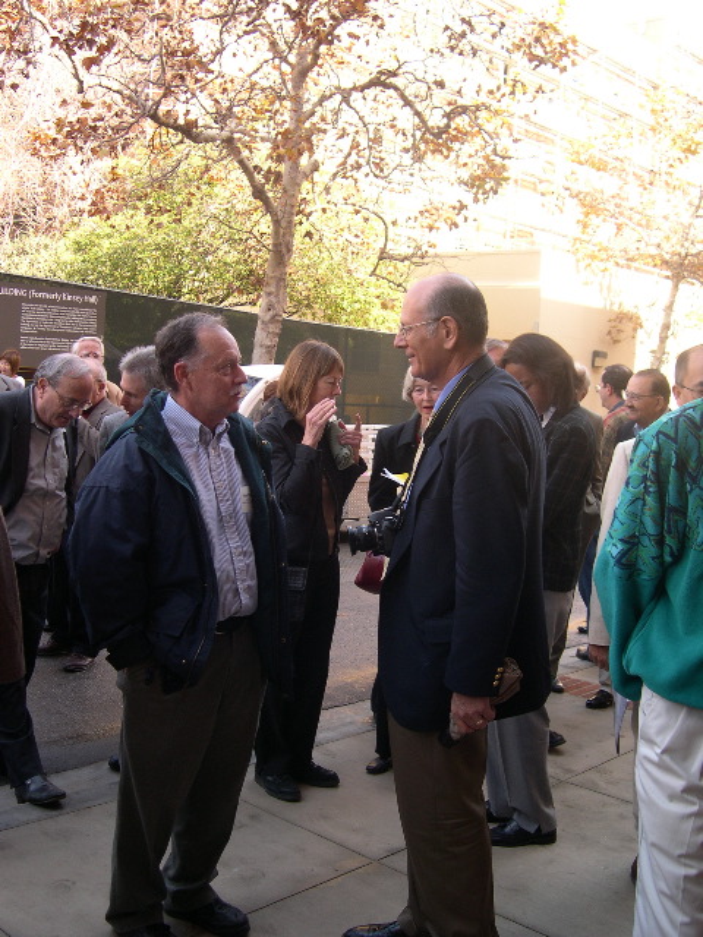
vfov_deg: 49.0
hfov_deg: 37.7
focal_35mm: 38
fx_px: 1029
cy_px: 468
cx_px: 352
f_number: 2.8
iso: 100
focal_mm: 8
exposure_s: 1/96.4
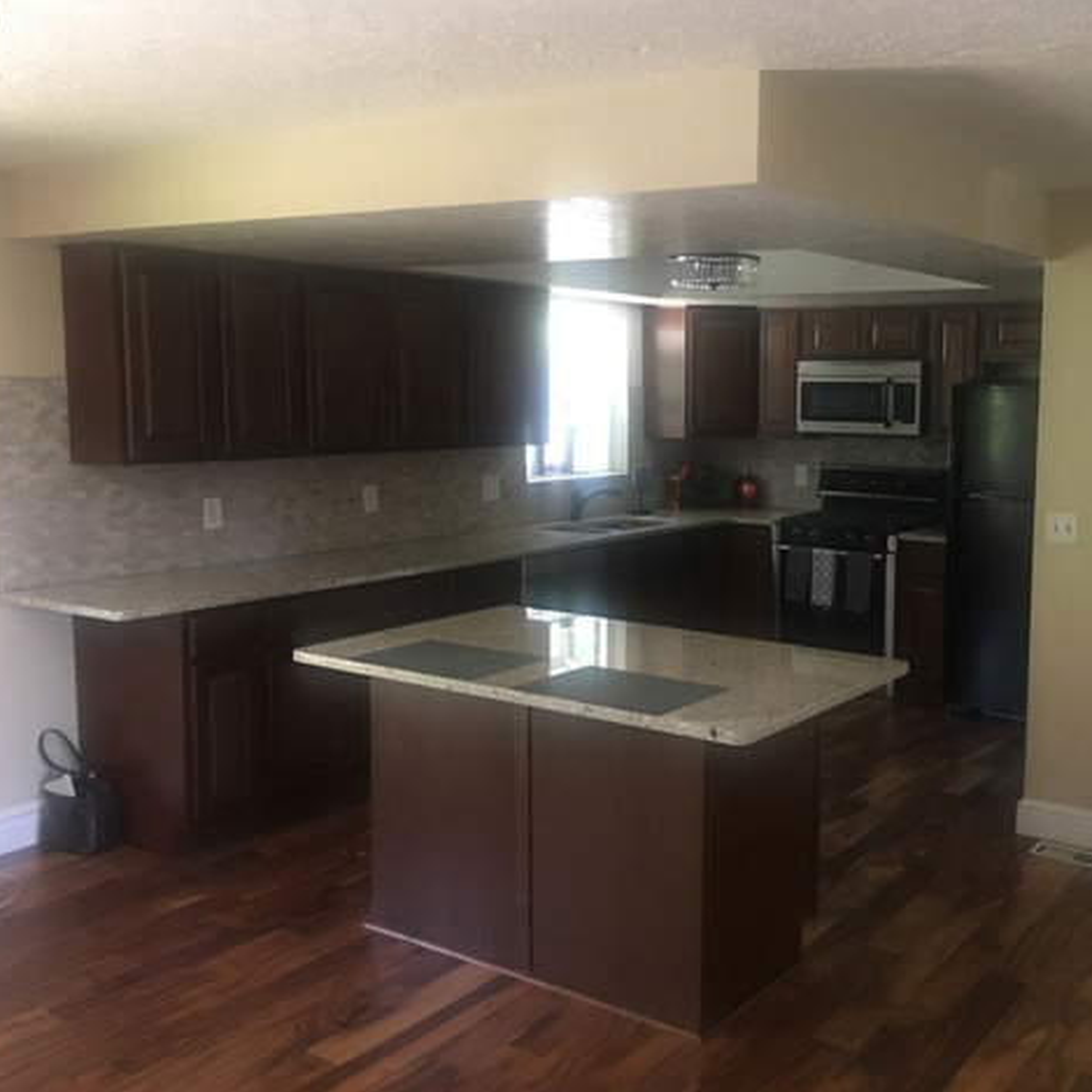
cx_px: 719
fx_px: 1249
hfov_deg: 46.5
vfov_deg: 47.2
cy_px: 536
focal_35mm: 35
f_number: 2.2
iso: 80
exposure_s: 1/15
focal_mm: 4.15
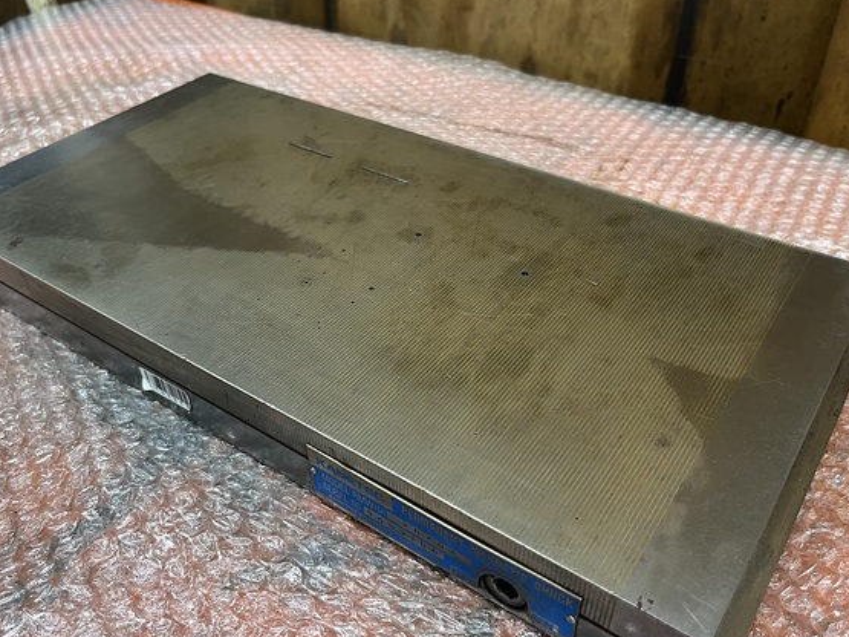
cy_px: 357
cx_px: 413
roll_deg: +3.8
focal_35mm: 30
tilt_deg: -43.2
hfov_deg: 60.0
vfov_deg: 46.7
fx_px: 736
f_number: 1.6
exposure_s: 1/50
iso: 125
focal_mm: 5.1
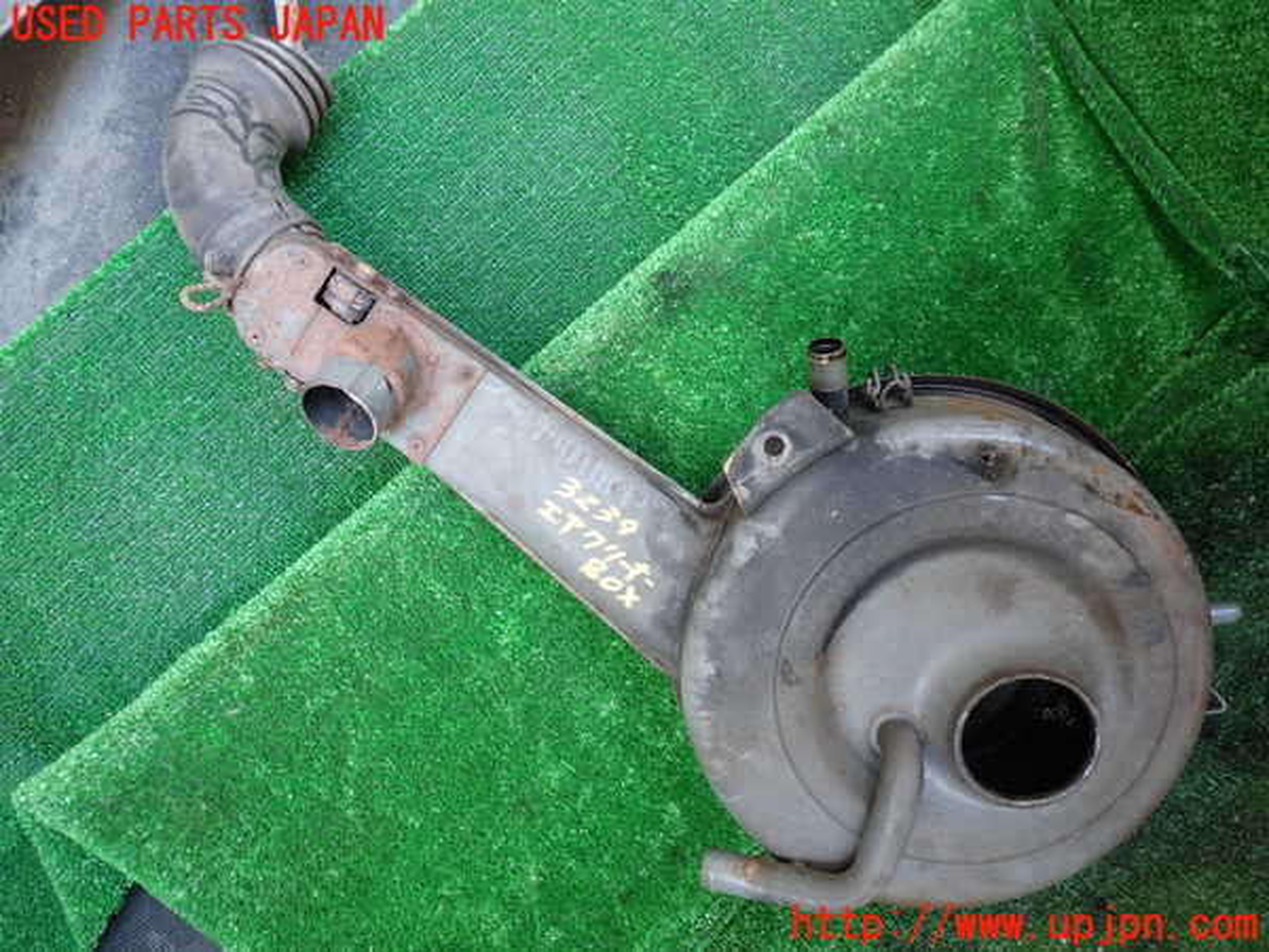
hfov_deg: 60.0
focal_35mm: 30
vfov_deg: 46.8
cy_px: 476
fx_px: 1100
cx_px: 634
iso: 200
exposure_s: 1/50
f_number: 2.3
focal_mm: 5.4
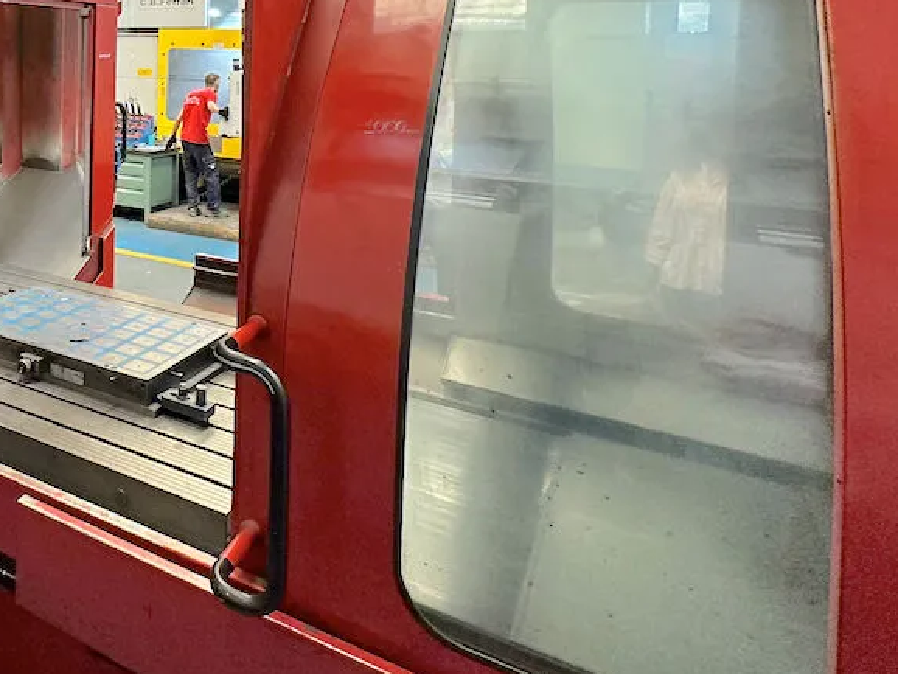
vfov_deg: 41.7
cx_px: 78
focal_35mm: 31
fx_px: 805
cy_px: 62
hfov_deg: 51.1
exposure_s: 1/50
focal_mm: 2.22
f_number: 2.2
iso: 400
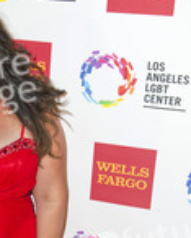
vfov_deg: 21.1
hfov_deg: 16.7
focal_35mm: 90
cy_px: 174
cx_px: 0
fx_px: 635
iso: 500
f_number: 4
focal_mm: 35
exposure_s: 1/400
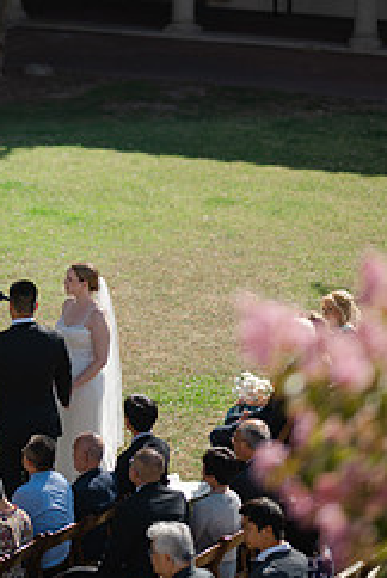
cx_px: 41
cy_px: 193
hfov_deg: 7.0
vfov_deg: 10.5
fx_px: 3135
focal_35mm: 195
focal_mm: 105
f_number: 1.4
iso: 64
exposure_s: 1/3200
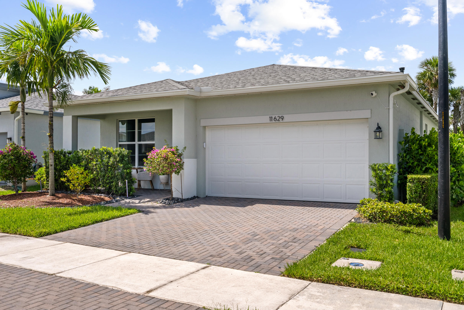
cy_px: 155
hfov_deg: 57.2
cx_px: 232
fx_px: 425
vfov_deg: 40.0
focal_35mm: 33
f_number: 8
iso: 800
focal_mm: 33
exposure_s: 1/1000
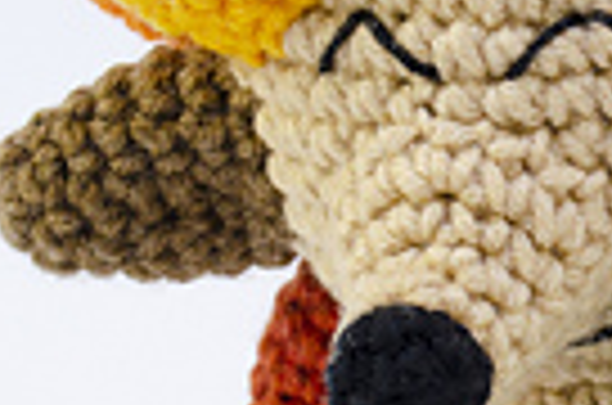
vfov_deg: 5.1
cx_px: 598
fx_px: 4545
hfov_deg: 7.7
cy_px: 234
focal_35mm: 268
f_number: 9
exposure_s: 1/40
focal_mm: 38
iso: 100
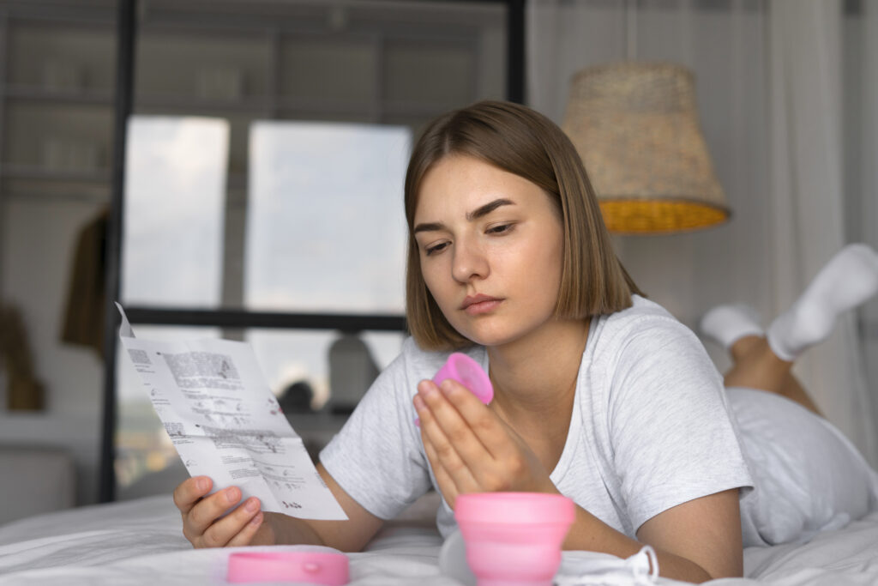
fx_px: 1220
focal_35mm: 50
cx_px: 439
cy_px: 293
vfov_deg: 27.0
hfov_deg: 39.6
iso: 320
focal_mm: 50
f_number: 3.2
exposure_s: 1/320
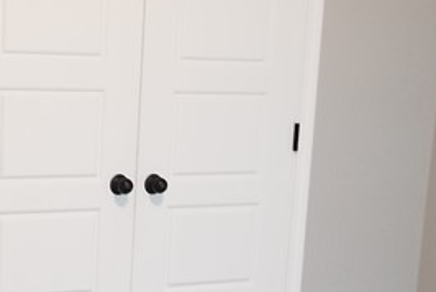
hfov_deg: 19.4
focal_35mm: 104
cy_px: 312
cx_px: 92
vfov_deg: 13.0
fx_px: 1261
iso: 250
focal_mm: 4.3
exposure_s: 1/17
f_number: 1.7
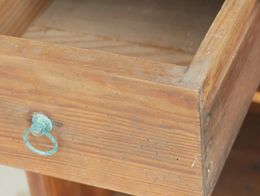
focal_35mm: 103
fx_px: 774
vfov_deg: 14.3
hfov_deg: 18.9
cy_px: 63
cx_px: 206
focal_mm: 20
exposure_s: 1/160
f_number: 2.2
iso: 200
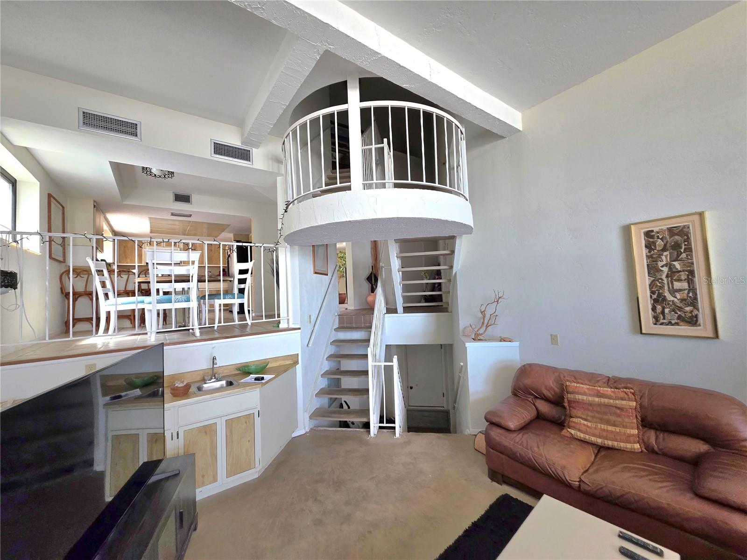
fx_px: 281
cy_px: 280
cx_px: 374
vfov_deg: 89.9
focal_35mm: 13
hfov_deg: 106.2
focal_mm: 2.2
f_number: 1.9
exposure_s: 1/120
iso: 250
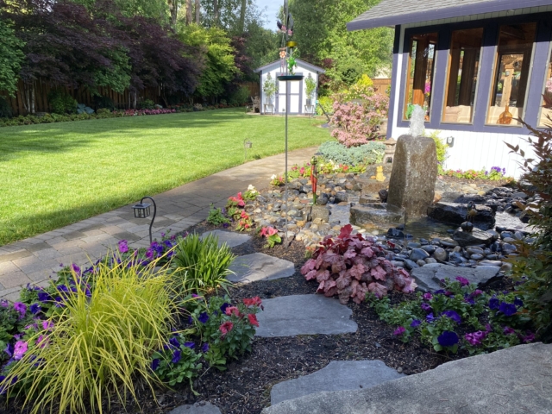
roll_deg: +0.2
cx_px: 276
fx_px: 415
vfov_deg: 53.1
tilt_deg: -15.7
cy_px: 207
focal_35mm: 26
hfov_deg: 67.3
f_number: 1.8
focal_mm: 4.25
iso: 32
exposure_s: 1/524
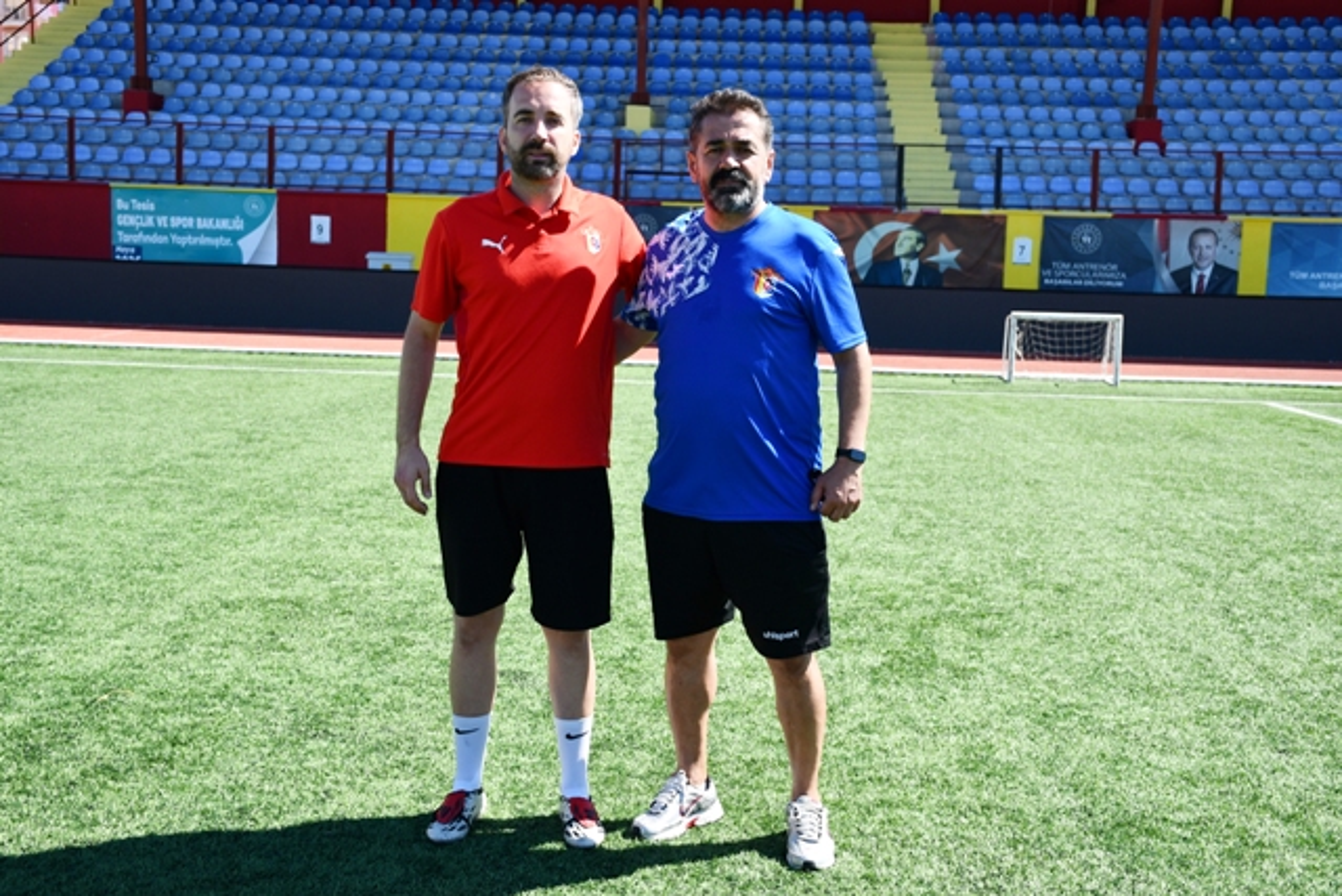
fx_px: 1678
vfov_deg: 29.9
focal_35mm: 45
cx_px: 671
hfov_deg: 43.6
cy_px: 448
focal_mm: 30
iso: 200
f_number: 5.6
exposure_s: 1/250
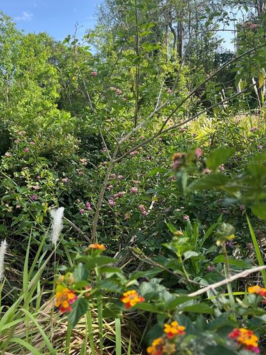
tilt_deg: -6.1
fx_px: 369
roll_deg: +6.8
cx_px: 88
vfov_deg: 51.3
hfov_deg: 39.2
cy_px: 162
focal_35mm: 36
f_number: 1.6
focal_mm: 5.1
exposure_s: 1/920
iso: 50
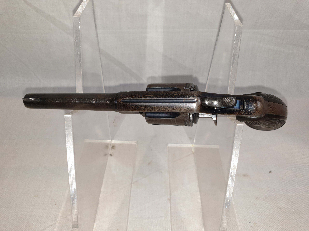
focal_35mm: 26
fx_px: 232
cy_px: 116
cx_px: 154
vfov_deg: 53.1
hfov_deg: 67.3
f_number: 2.4
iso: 50
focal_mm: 4.3
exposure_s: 1/115
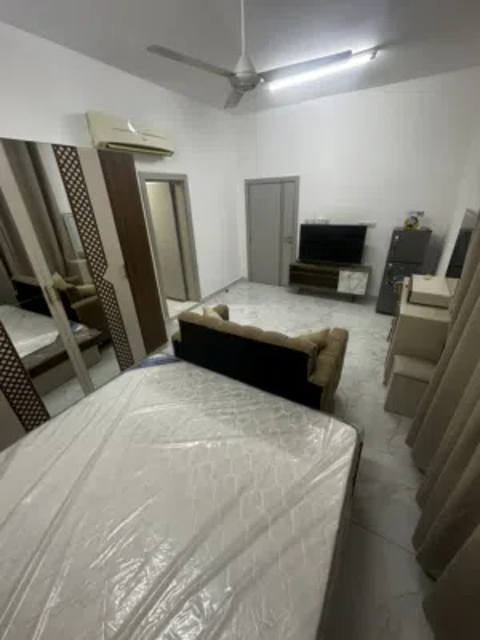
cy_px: 320
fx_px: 259
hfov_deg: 85.7
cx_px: 240
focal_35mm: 14
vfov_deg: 102.1
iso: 200
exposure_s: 1/50
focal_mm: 2.22
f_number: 2.2
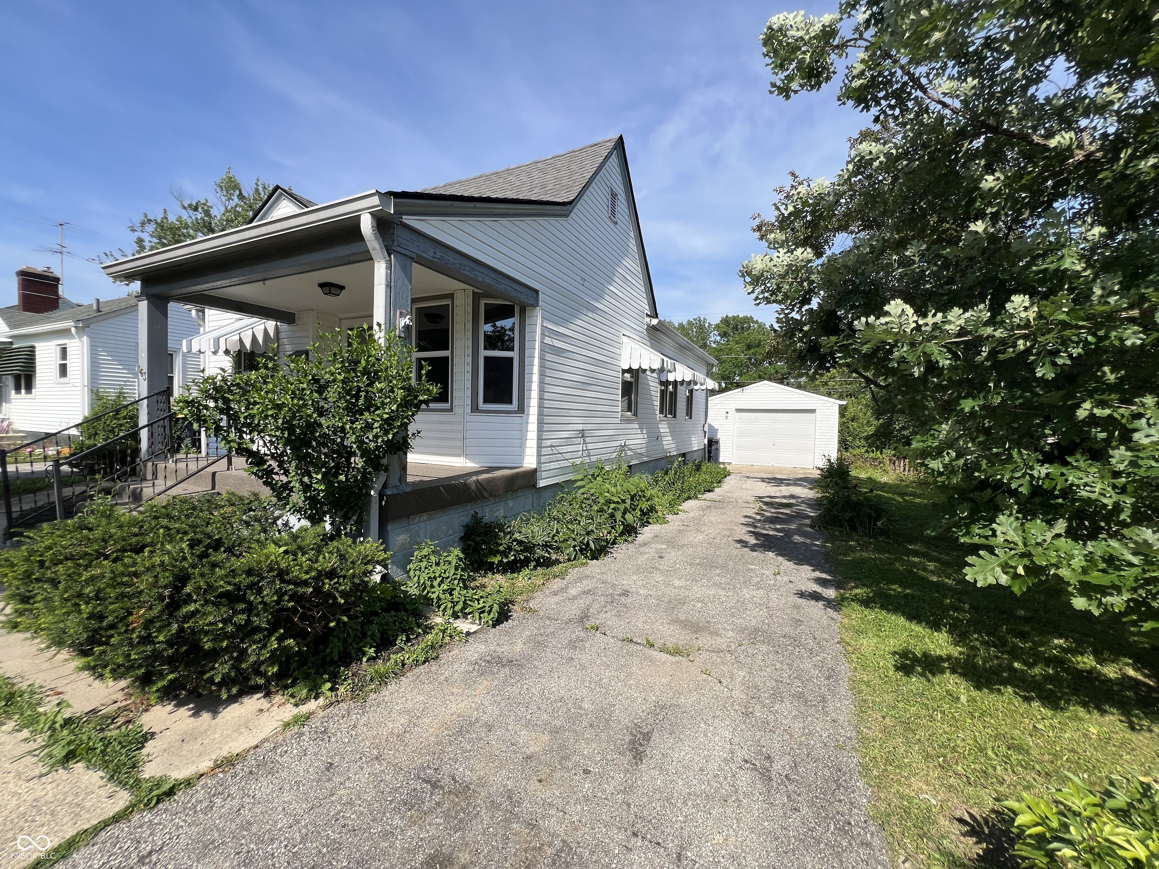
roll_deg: -1.1
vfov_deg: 89.9
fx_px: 435
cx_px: 580
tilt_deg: -2.5
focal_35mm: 13
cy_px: 434
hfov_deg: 106.2
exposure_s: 1/1575
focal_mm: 1.57
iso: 32
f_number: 1.8
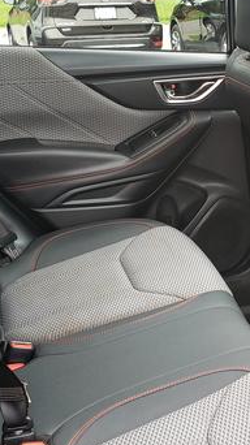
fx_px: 626
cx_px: 281
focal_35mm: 53
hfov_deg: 21.3
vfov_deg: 39.1
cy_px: 189
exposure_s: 1/50
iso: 125
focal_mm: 4.3
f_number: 2.4
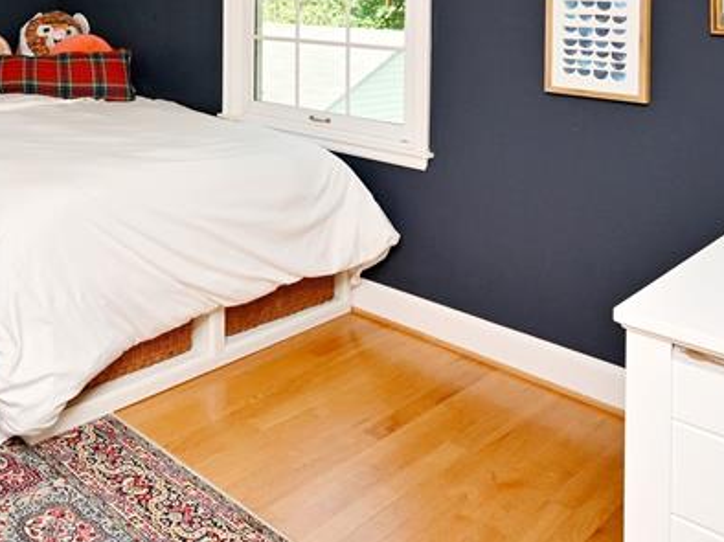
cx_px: 68
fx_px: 732
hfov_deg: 47.2
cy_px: 51
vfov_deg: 37.9
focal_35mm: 35
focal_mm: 14
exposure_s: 1/60
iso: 250
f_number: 8
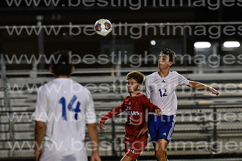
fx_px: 3200
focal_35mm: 476
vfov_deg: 2.9
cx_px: 157
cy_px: 103
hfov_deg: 4.3
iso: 6400
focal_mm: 200
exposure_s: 1/1000
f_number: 4
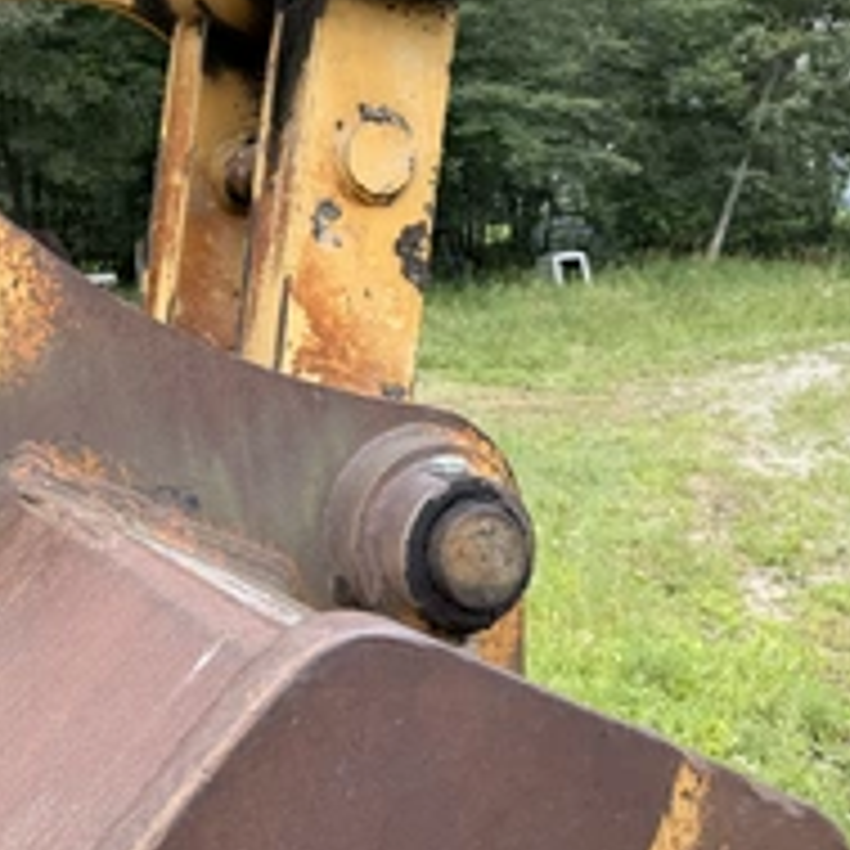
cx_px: 99
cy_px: 243
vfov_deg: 36.9
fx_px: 1250
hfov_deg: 35.5
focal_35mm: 45
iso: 80
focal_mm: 6.76
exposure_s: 1/979
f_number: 1.78
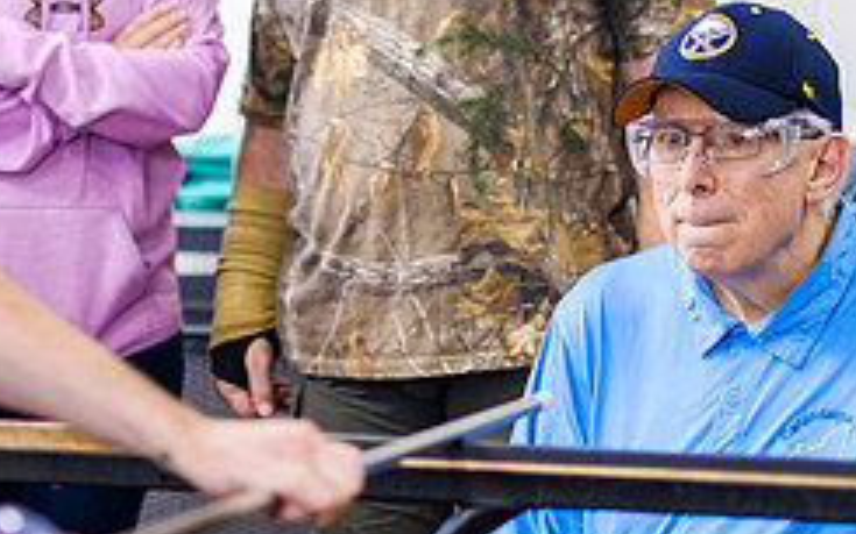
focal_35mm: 207
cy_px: 225
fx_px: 4828
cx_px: 211
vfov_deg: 6.3
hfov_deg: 10.1
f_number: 1.2
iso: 200
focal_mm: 56
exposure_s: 1/125
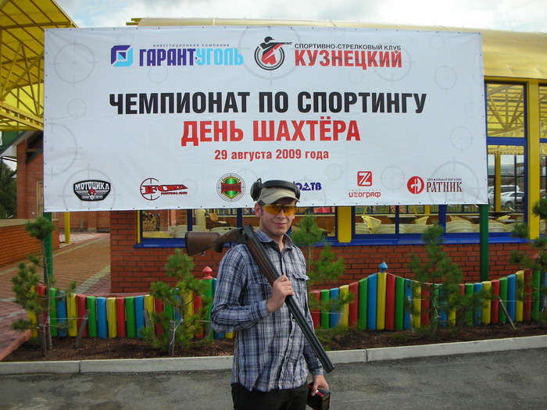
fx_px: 553
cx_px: 274
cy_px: 205
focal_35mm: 35
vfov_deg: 40.7
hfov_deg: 52.6
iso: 50
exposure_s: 1/345
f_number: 3
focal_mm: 5.8
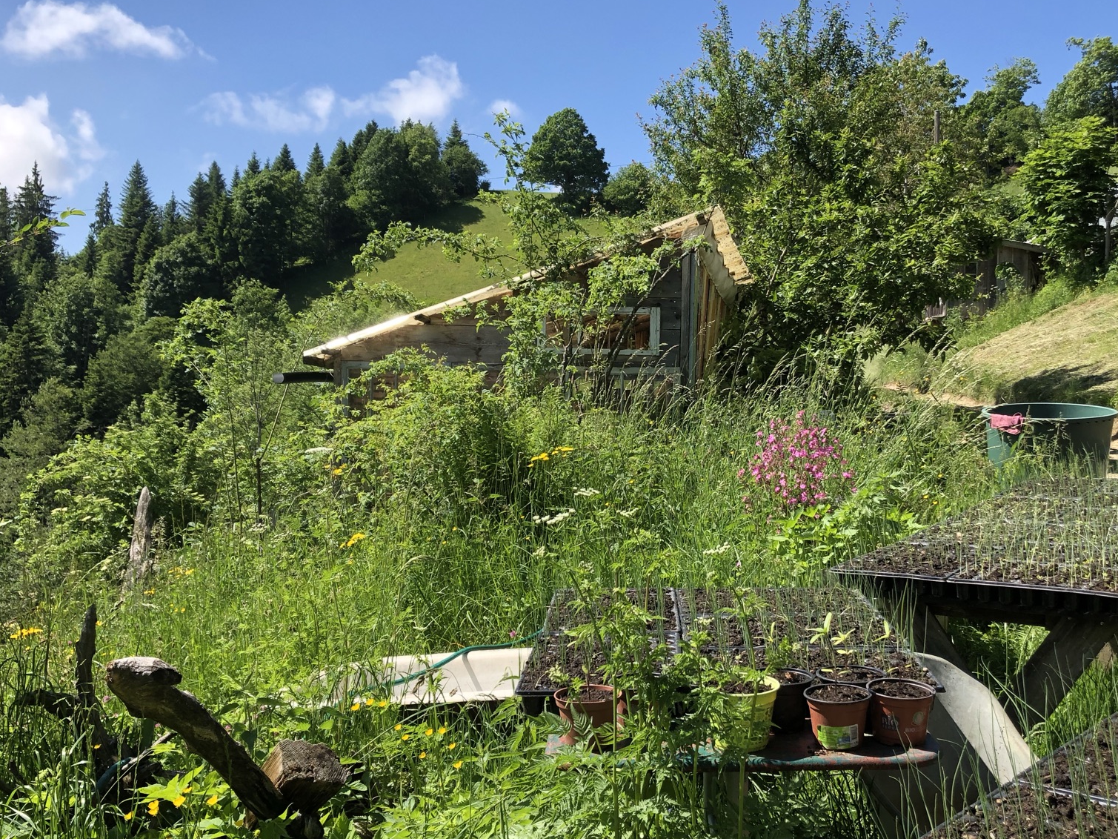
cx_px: 627
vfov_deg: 37.7
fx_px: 1227
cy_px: 440
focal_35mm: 38
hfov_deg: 48.9
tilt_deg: -0.2
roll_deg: -0.4
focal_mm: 3.99
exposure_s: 1/1066
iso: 20
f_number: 1.8
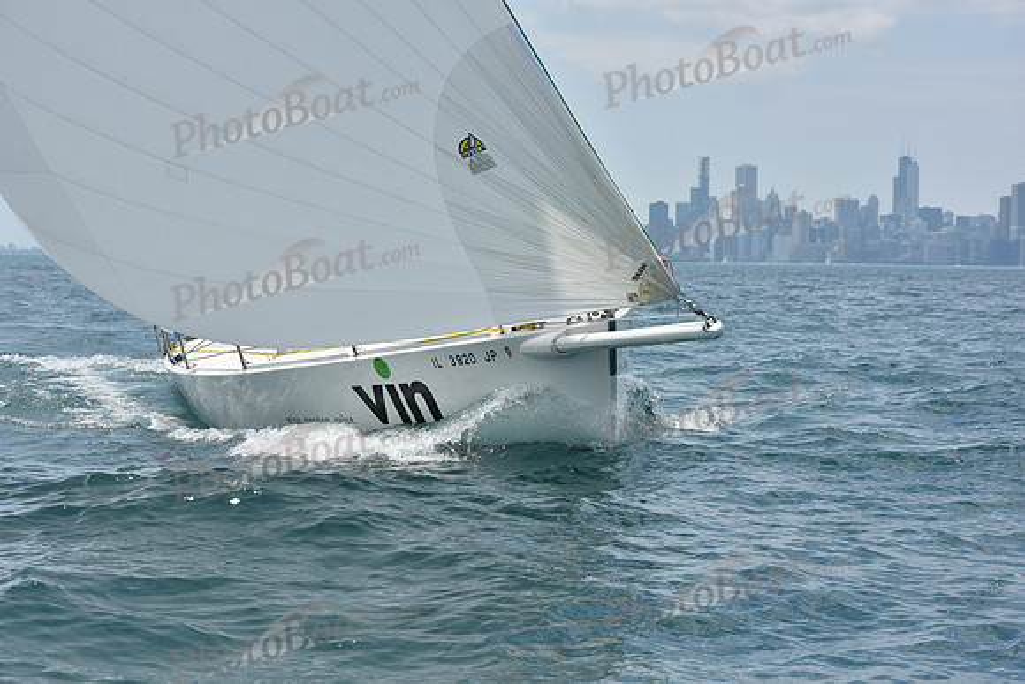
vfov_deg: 15.2
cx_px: 512
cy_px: 342
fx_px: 2563
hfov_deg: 22.6
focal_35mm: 90
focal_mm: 90
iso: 250
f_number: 8
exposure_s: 1/1250
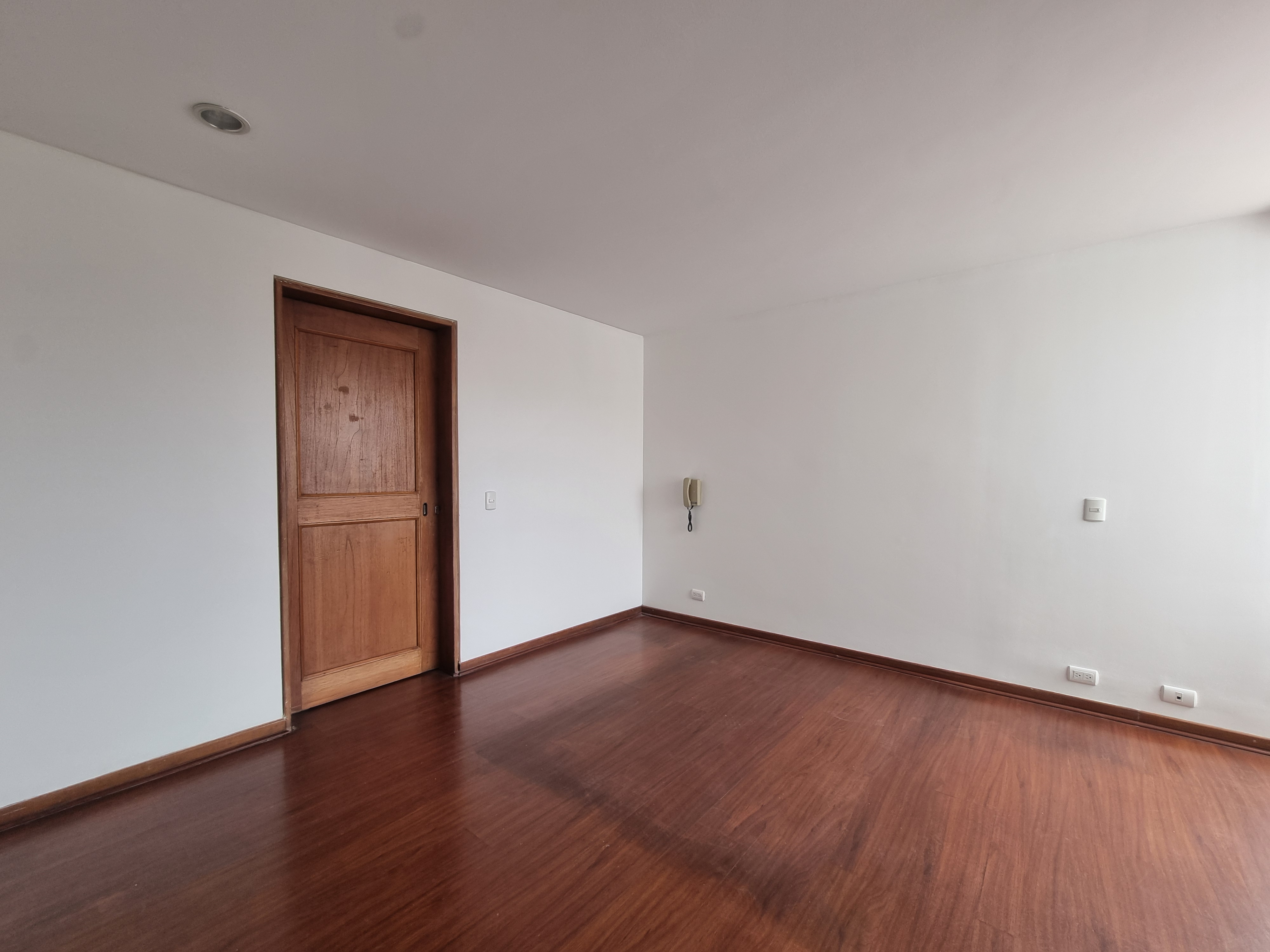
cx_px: 635
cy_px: 476
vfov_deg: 89.9
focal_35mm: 13
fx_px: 477
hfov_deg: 106.2
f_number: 2.2
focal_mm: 2.2
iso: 100
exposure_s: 1/120
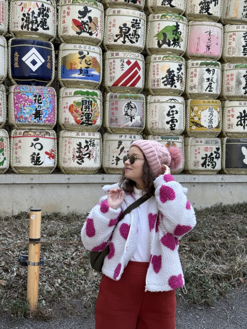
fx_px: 457
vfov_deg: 39.7
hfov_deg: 30.3
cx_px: 124
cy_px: 164
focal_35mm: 48
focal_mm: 6.76
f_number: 1.78
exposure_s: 1/121
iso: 64
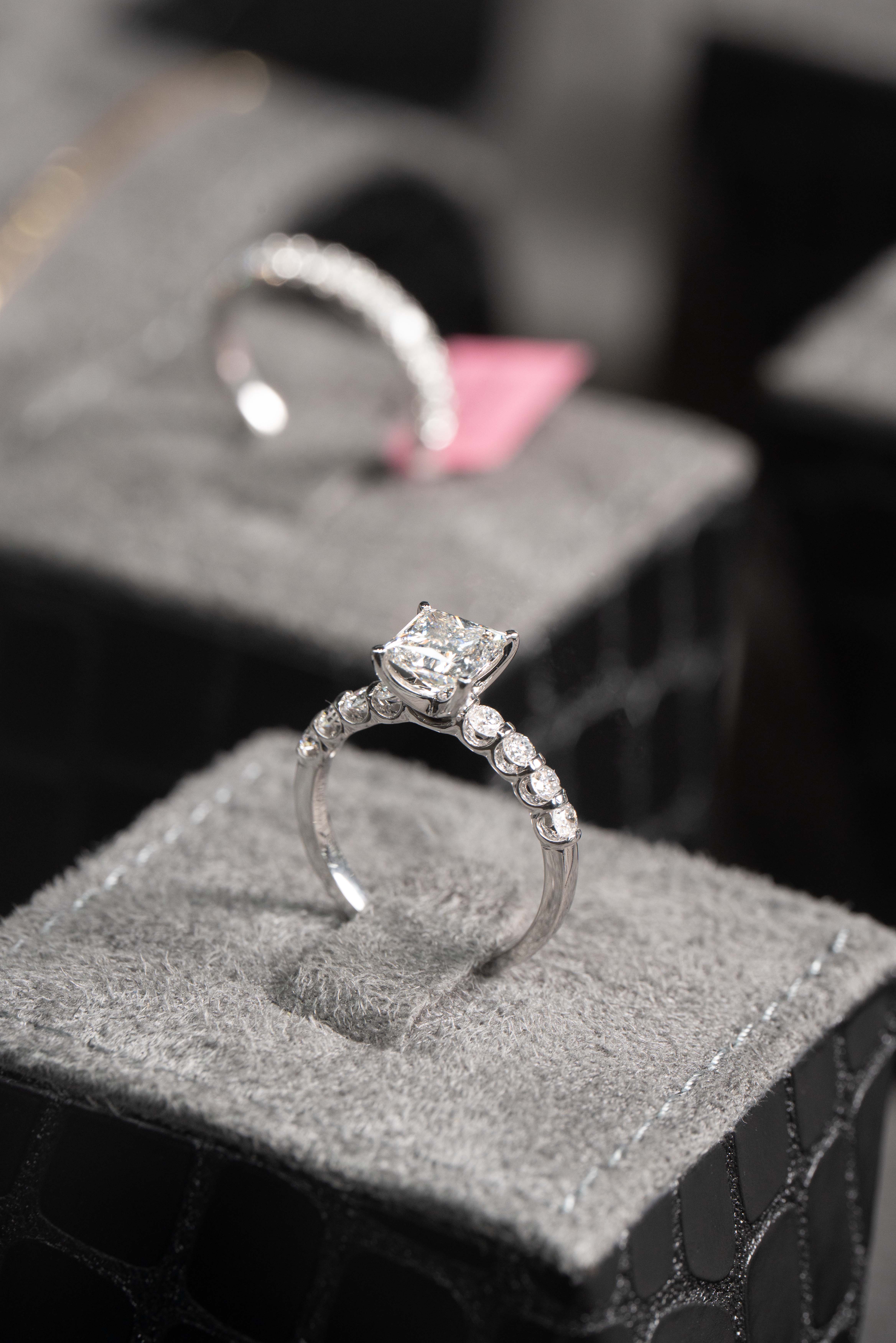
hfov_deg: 13.0
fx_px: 3920
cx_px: 448
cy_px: 672
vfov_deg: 19.5
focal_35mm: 105
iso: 1250
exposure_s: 1/60
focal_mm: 105
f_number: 8
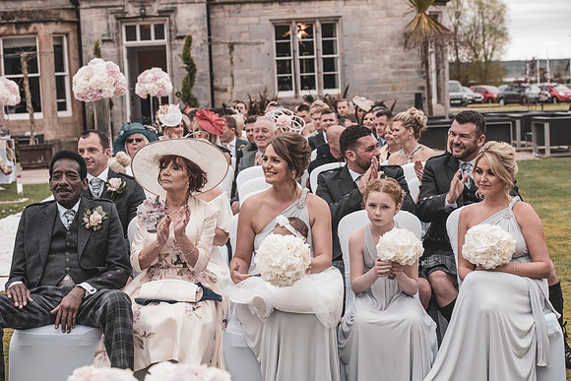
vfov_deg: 19.5
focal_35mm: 70
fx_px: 1110
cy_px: 190
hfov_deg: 28.8
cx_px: 286
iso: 250
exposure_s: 1/320
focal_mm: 70
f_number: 5.6
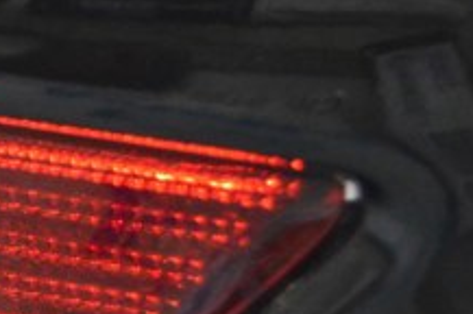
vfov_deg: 6.2
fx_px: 2899
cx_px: -168
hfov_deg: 9.2
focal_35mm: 221
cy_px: 195
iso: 3200
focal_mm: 50
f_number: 5.6
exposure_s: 1/60
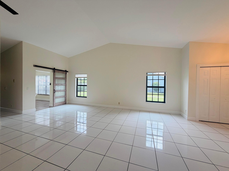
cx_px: 114
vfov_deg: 85.7
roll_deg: -0.1
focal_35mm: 14
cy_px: 86
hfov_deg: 102.1
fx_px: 93
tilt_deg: +0.1
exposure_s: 1/120
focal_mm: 2.22
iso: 50
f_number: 2.2
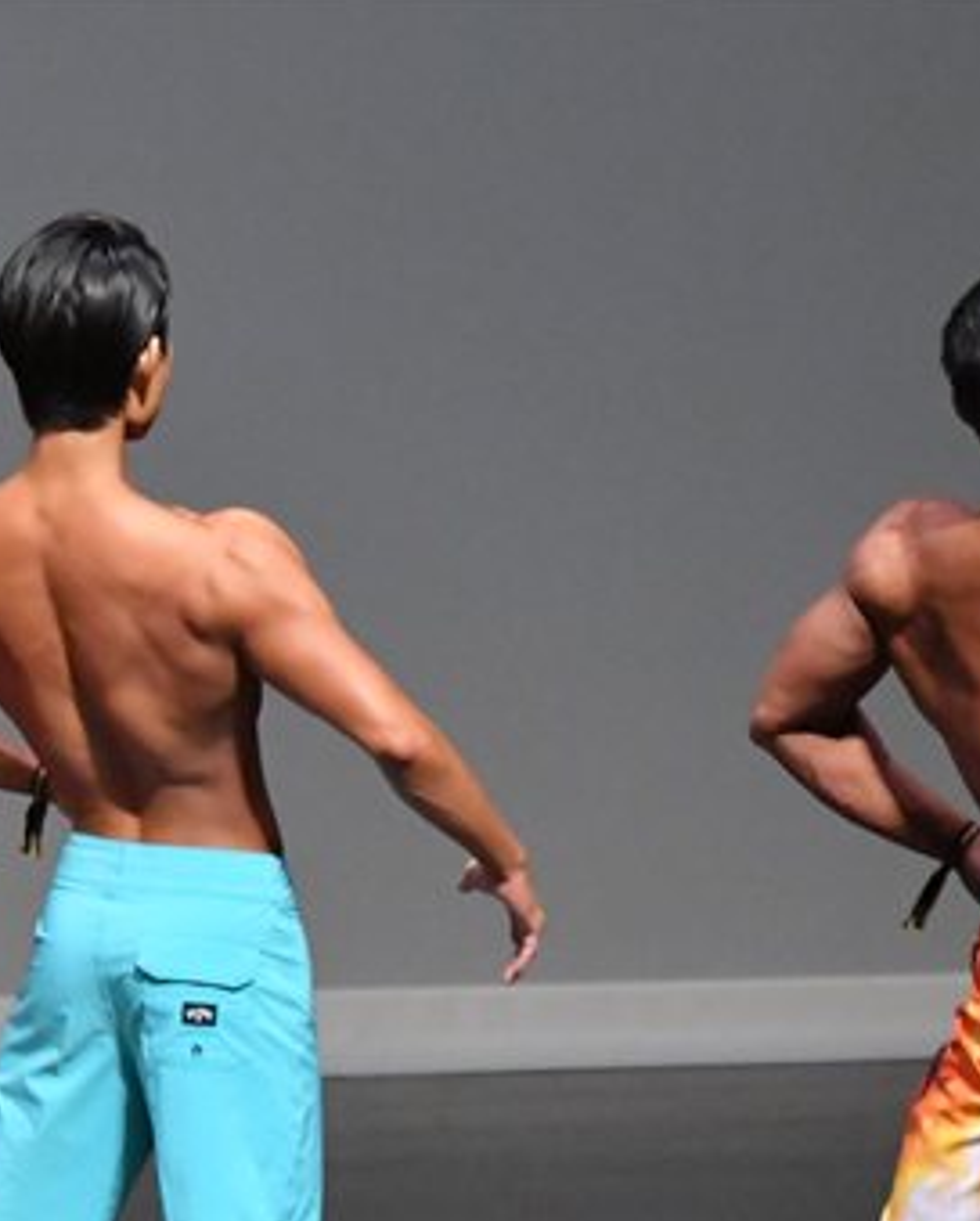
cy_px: 911
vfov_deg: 2.6
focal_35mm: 739
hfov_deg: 2.1
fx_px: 26745
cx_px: 358
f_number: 5.6
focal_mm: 230
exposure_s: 1/400
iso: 11400
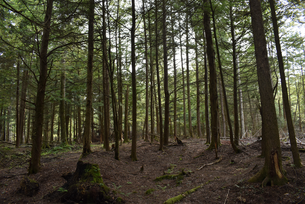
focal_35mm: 27
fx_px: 229
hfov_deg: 67.4
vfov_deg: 48.0
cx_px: 152
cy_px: 102
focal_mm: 18
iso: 400
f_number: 5
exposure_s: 1/100
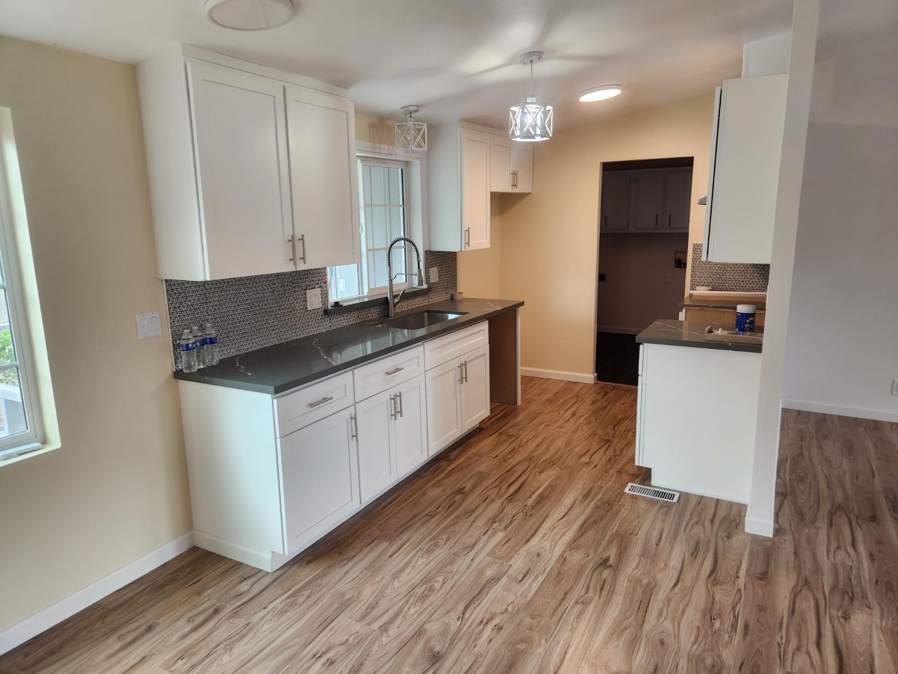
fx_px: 597
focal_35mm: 23
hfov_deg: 73.9
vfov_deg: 58.9
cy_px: 337
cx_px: 449
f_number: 1.8
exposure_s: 1/120
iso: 125
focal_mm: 5.4
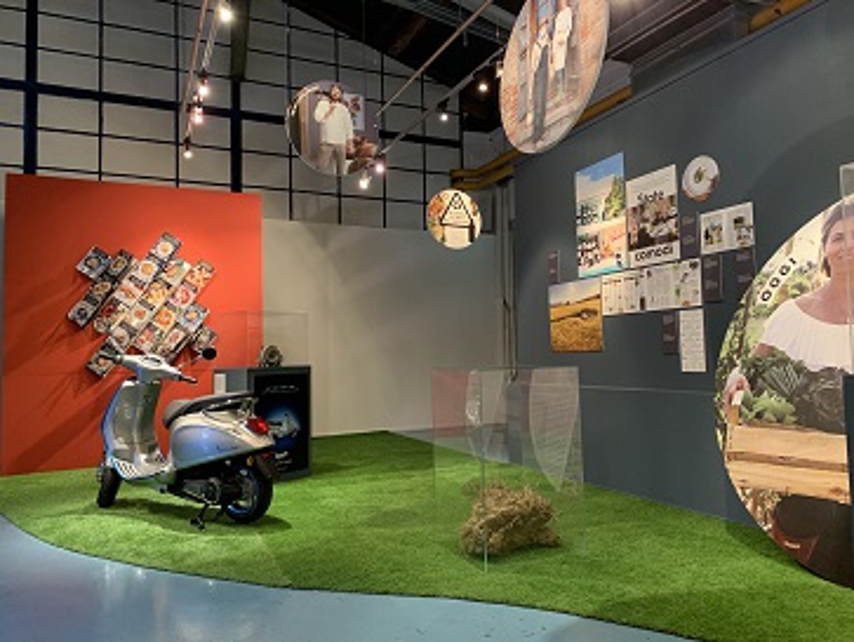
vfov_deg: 53.1
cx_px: 427
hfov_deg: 67.3
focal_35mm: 26
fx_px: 642
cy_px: 321
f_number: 1.8
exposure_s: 1/33
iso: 320
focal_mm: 4.25
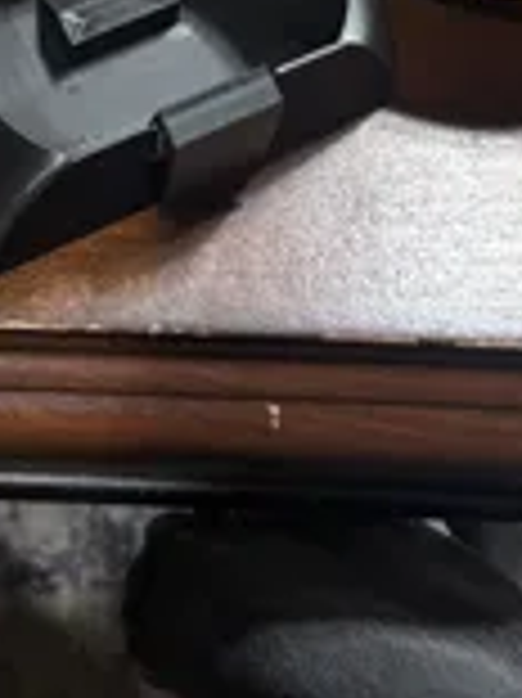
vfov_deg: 25.3
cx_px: 76
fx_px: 1349
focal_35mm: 67
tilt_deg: -56.0
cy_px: -194
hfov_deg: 21.5
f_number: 1.6
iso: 500
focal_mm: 5.96
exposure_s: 1/40
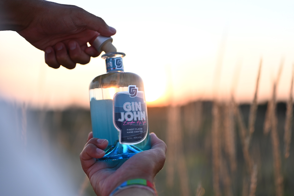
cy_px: 98
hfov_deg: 39.6
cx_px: 147
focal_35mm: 50
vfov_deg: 27.0
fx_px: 408
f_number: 1.8
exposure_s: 1/1000
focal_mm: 50
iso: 250
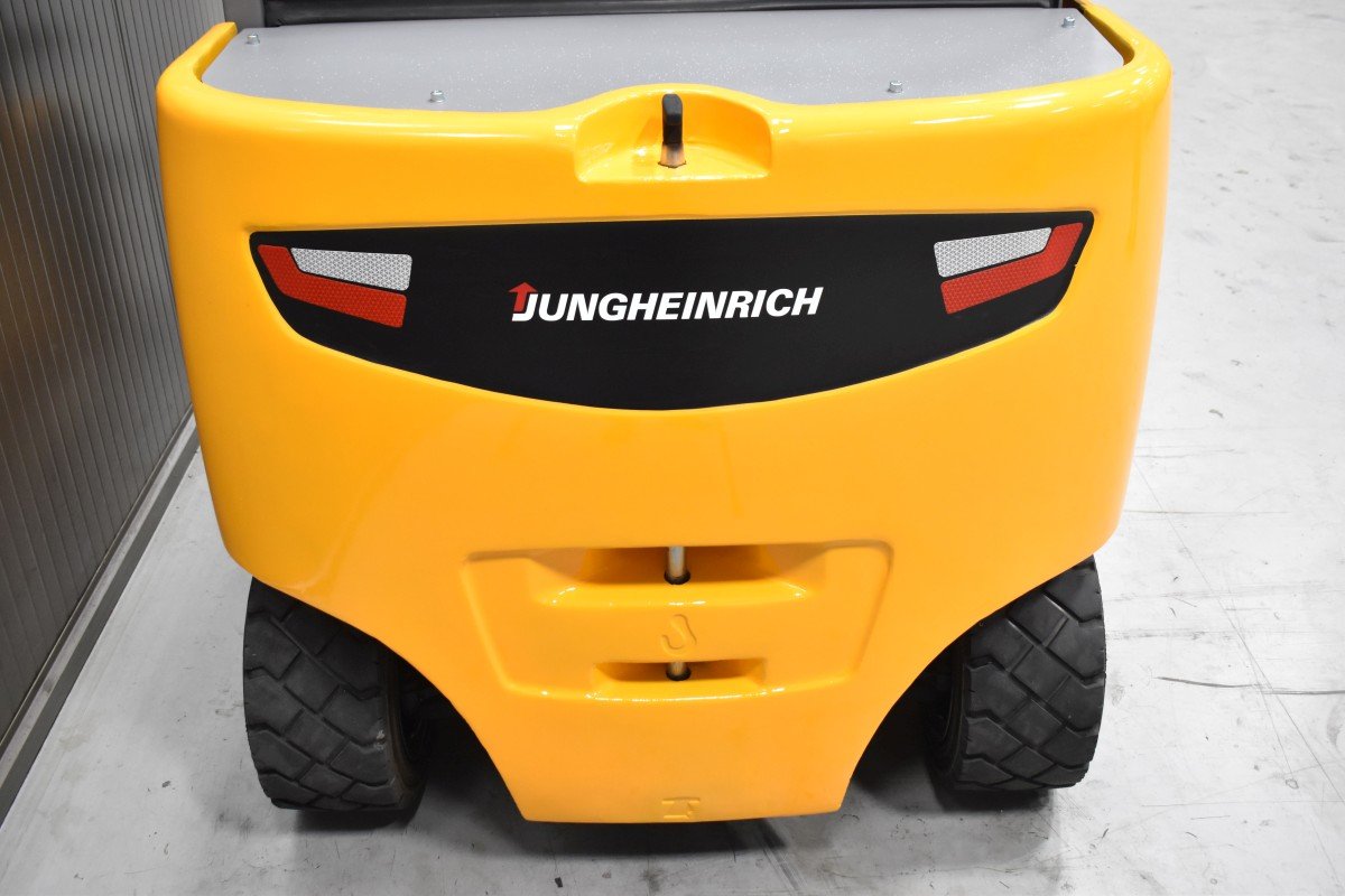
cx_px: 672
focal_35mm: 36
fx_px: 1345
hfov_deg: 53.1
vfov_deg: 36.9
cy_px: 448
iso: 1600
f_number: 4.5
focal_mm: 24
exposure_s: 1/40
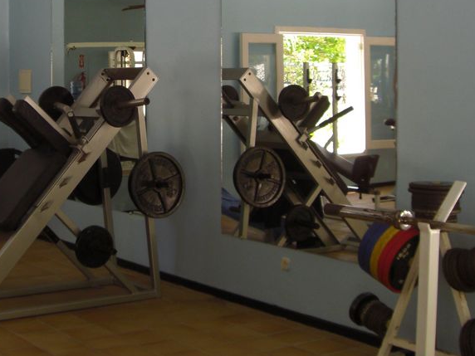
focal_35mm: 68
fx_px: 933
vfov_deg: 21.3
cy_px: 69
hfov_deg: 28.3
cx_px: 135
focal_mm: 6.2
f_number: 2.7
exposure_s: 1/100
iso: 100
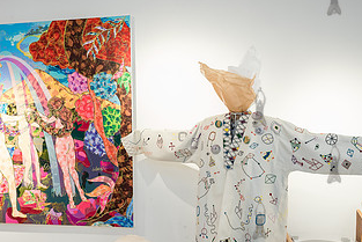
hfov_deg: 42.8
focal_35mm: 45
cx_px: 110
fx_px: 453
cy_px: 163
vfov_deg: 29.7
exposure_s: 1/200
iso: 1600
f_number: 4
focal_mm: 24
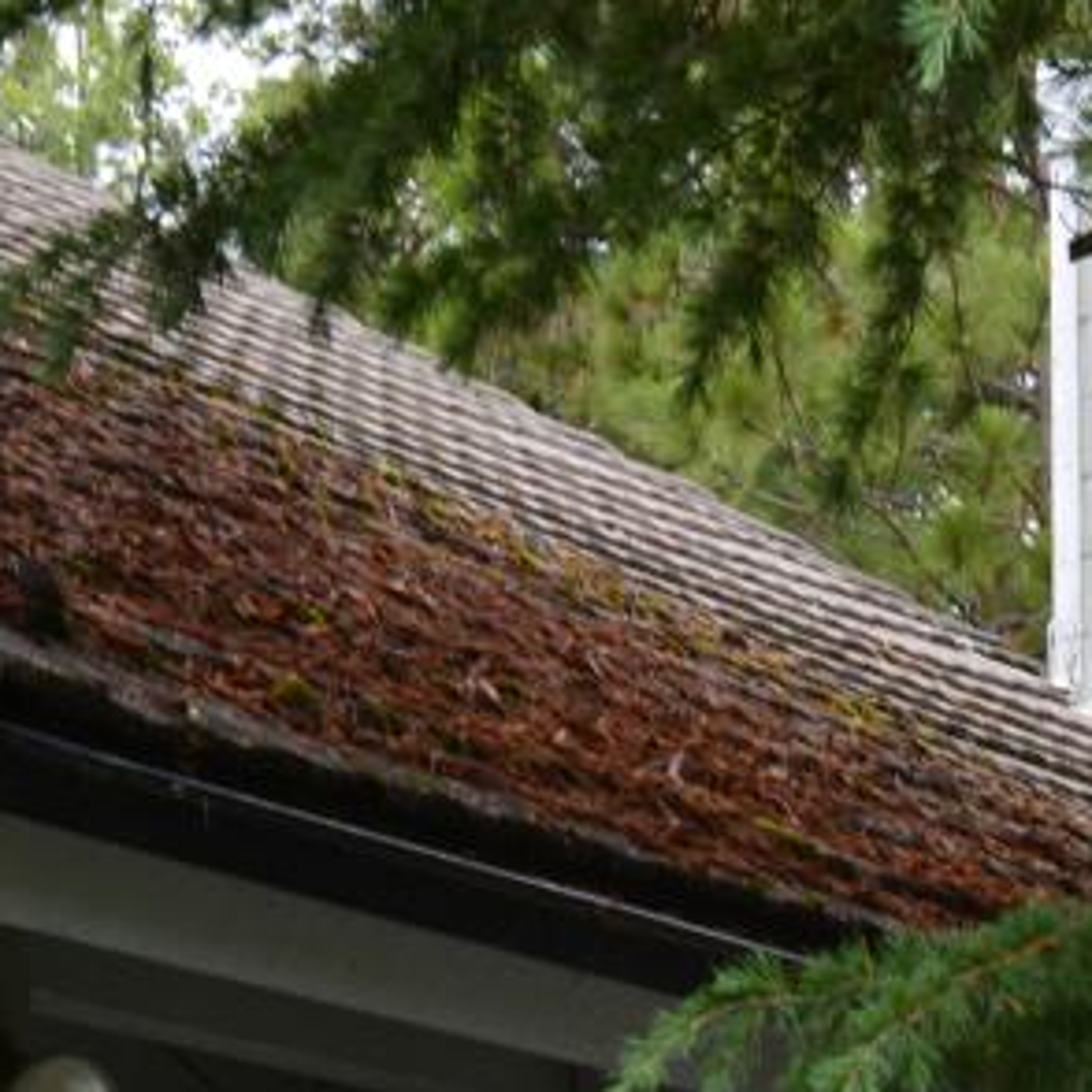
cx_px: 1270
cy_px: 1798
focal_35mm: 169
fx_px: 6032
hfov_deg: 10.2
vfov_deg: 9.9
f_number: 8
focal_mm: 26
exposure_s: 1/60
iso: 450
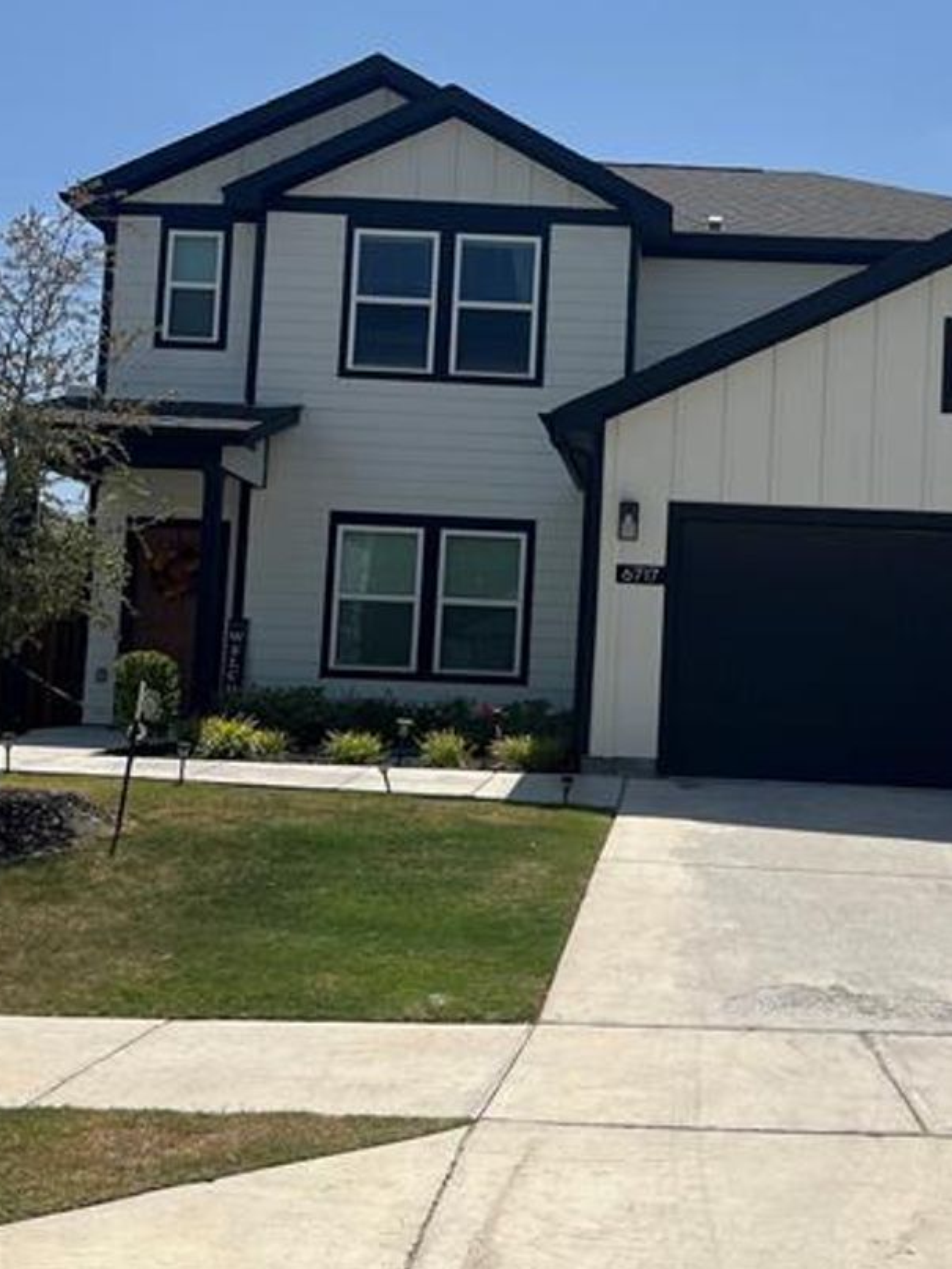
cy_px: 568
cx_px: 669
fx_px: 1614
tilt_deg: +5.1
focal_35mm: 44
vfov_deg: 42.9
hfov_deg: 32.5
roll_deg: -2.2
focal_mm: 5.7
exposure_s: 1/8000
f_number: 1.5
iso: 50
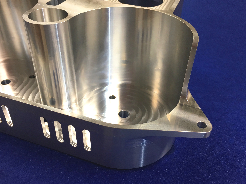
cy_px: 88
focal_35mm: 33
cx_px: 125
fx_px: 235
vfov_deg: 42.9
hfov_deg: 55.4
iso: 32
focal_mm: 4.15
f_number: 2.2
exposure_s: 1/33
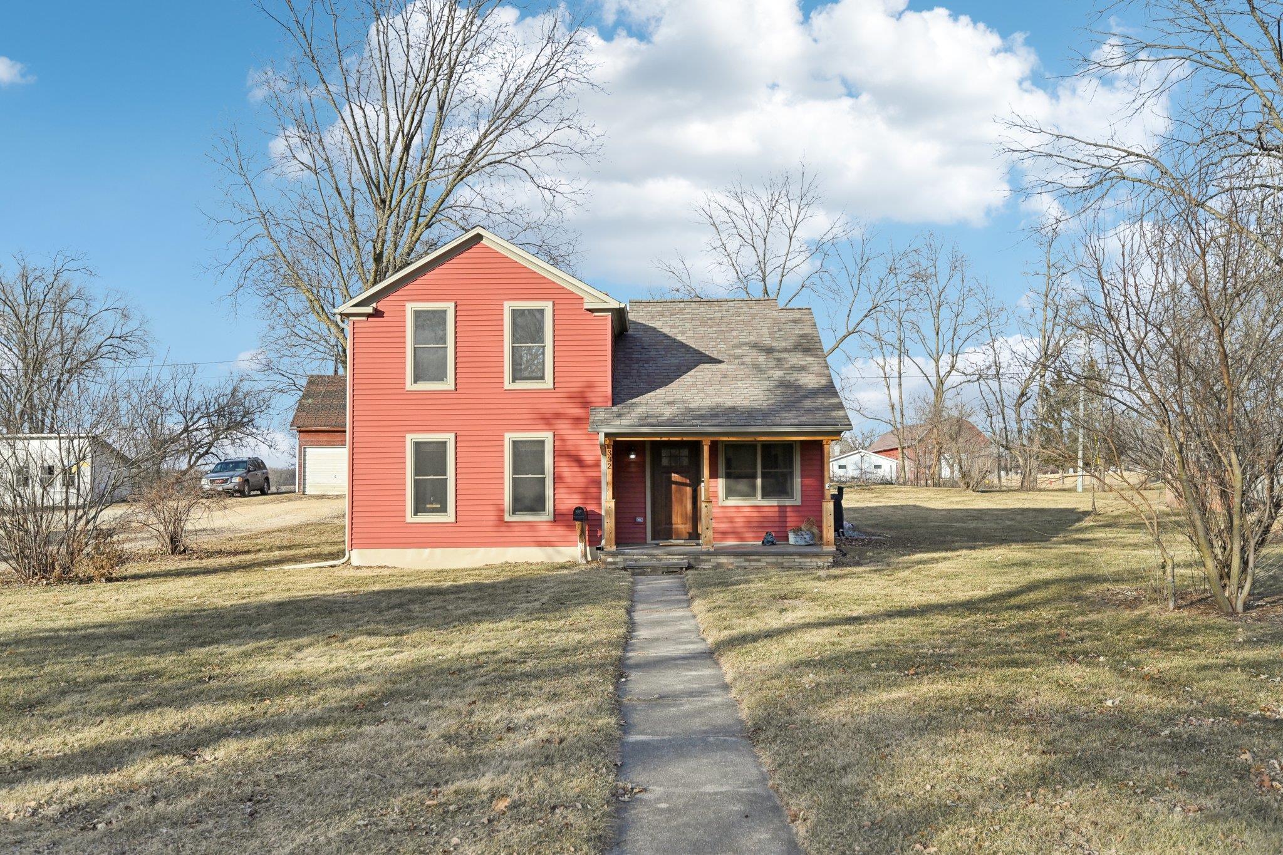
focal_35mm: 30
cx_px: 642
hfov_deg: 61.9
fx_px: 1069
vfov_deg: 43.6
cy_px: 428
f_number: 4
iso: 800
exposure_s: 1/6400
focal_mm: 30
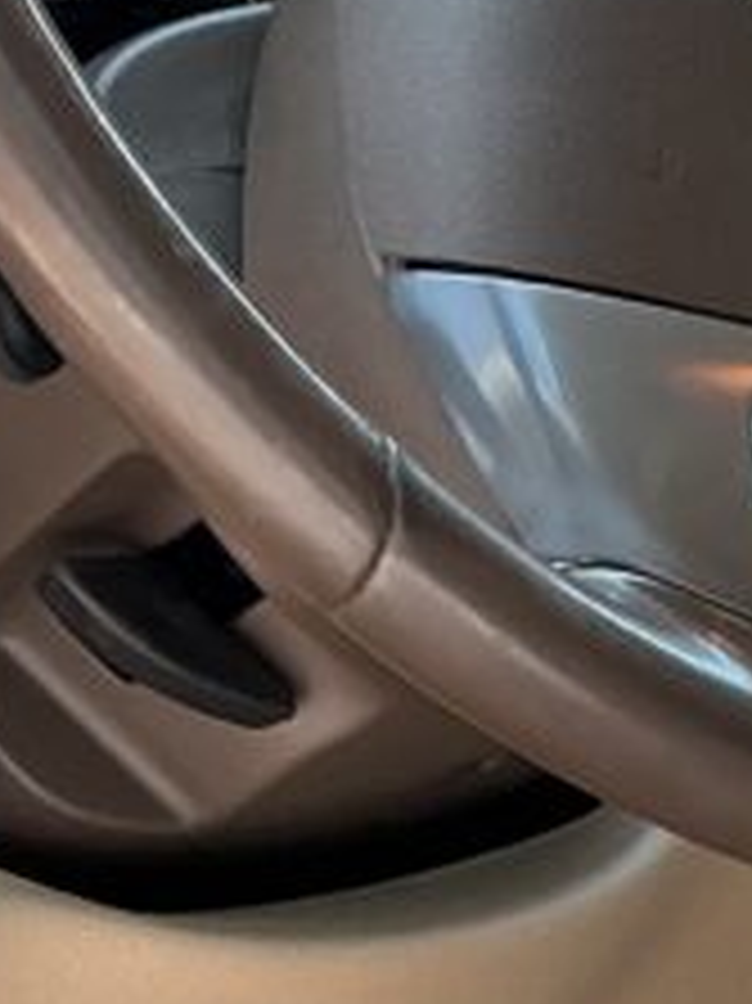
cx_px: 1666
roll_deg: -3.4
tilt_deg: -27.3
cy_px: 1661
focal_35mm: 133
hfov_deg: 10.0
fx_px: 3856
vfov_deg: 13.6
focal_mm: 3
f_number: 1.8
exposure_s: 1/120
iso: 20
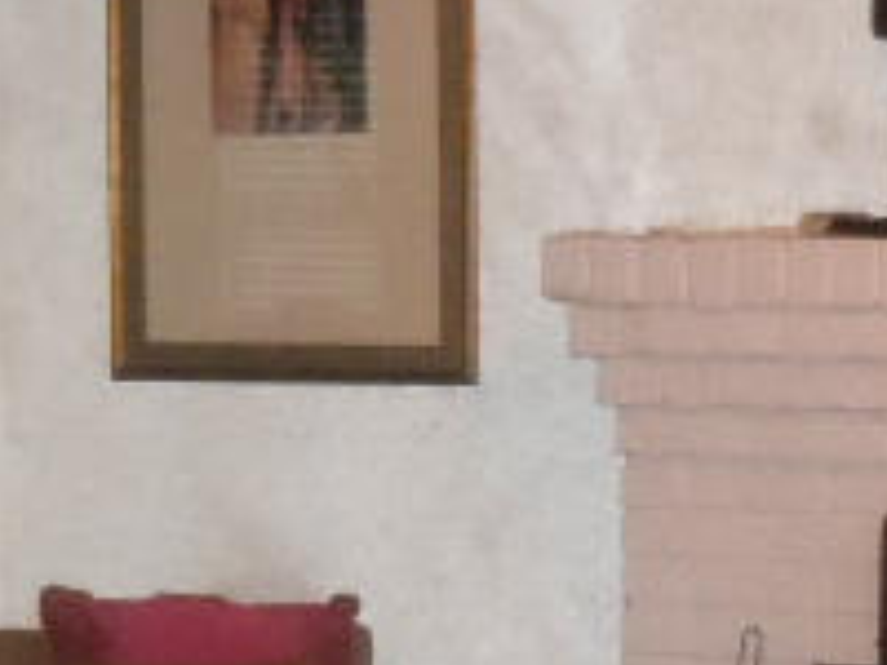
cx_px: 483
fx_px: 5125
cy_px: 581
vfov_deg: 7.4
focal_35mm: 200
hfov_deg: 9.9
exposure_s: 1/30
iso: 800
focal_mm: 6.9
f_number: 4.3
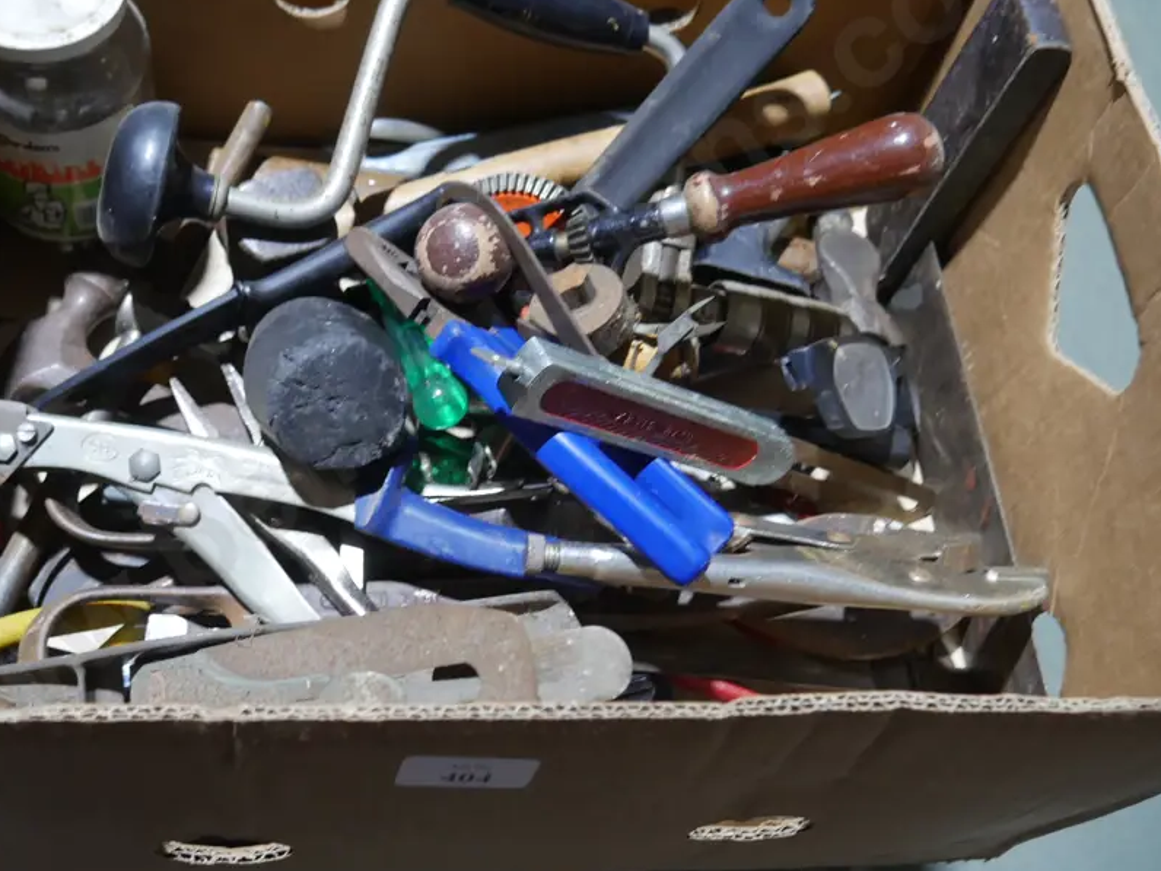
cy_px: 331
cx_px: 494
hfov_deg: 51.2
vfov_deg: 39.4
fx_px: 1207
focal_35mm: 36
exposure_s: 1/60
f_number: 3.5
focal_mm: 14
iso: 640
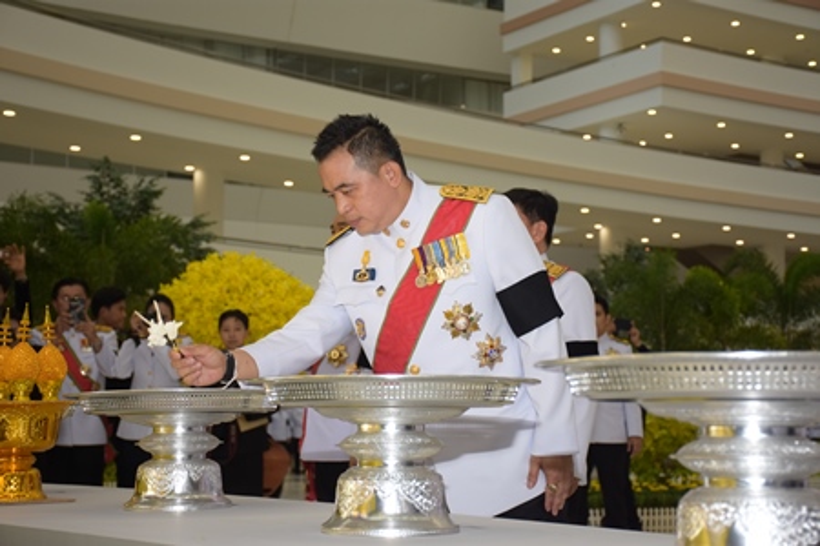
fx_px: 1640
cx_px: 410
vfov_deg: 18.9
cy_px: 273
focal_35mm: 72
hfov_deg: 28.1
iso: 320
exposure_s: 1/100
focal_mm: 48
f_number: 5.6
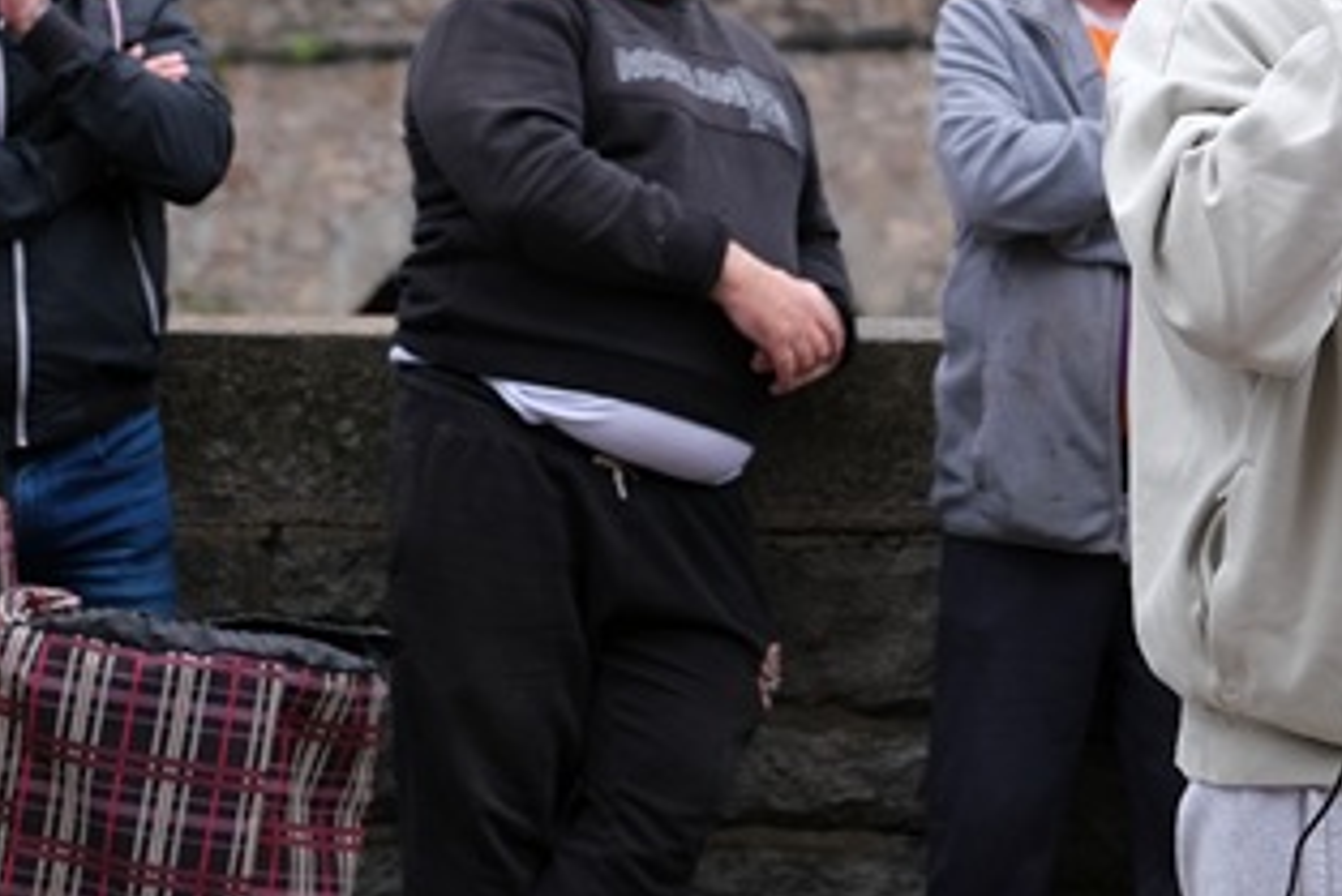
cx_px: 1033
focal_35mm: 161
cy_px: 253
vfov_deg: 8.5
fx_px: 6004
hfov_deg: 12.7
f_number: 4
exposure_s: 1/210
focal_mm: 56.3
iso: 400
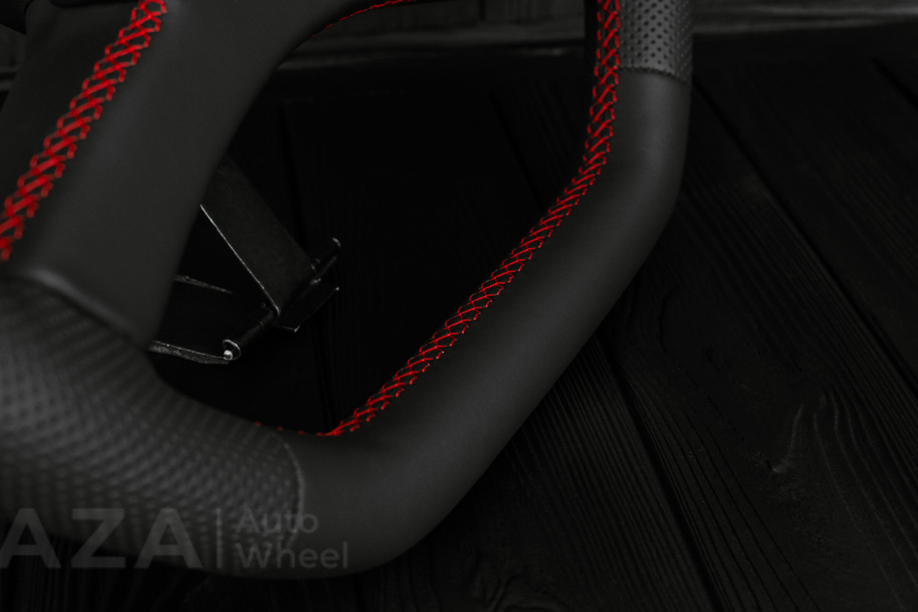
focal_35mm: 57
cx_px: 428
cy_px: 320
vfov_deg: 24.0
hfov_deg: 35.3
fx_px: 1442
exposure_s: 1/125
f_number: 6.3
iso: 500
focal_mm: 35
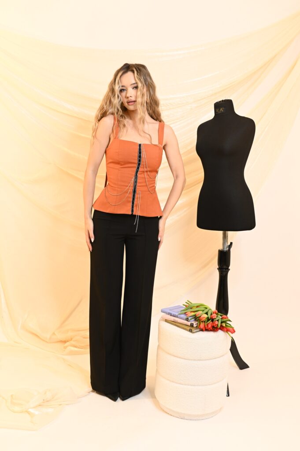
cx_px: 150
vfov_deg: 54.5
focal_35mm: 35
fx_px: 438
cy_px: 226
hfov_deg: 37.8
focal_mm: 35
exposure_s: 1/200
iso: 1600
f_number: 4
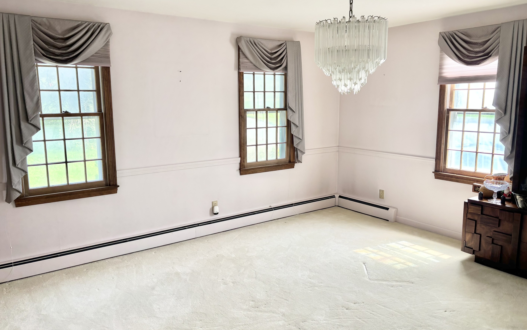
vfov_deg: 44.5
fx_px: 402
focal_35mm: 28
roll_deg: +0.0
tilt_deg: -8.6
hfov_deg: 66.5
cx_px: 261
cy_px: 157
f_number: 1.6
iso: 50
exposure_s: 1/121
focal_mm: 5.96
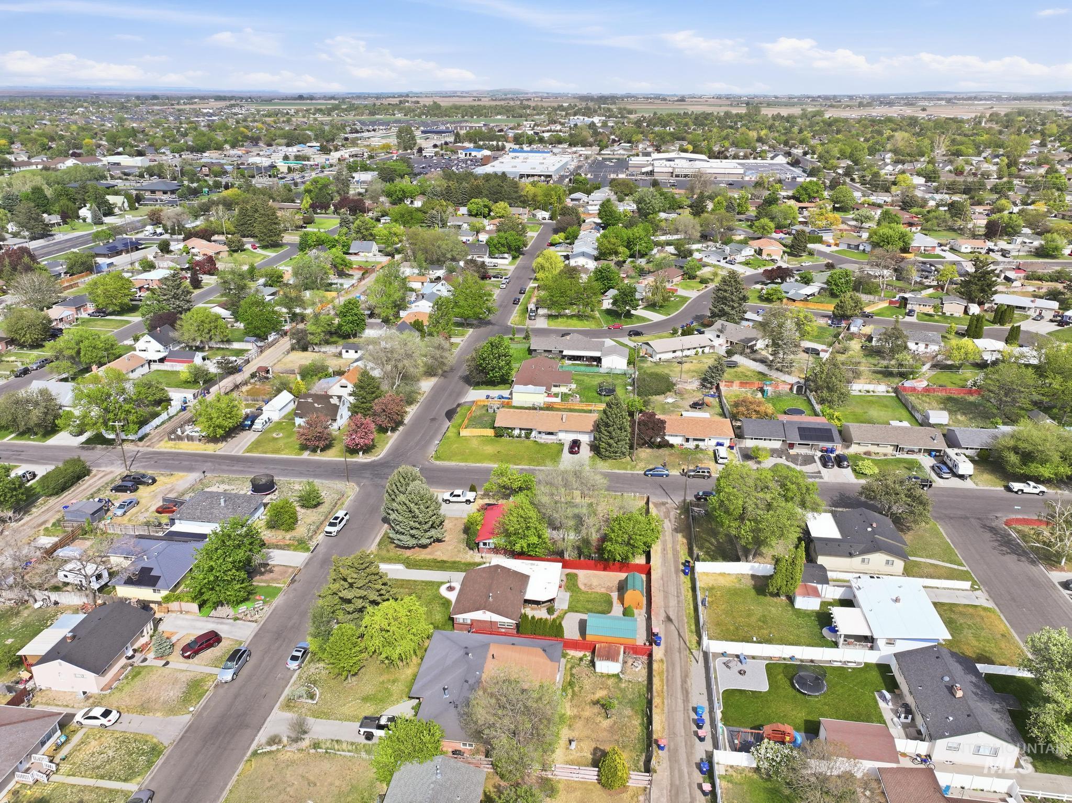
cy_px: 402
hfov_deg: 71.6
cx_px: 536
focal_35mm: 24
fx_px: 743
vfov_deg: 56.8
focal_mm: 12.3
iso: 170
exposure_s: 1/1600
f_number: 2.8
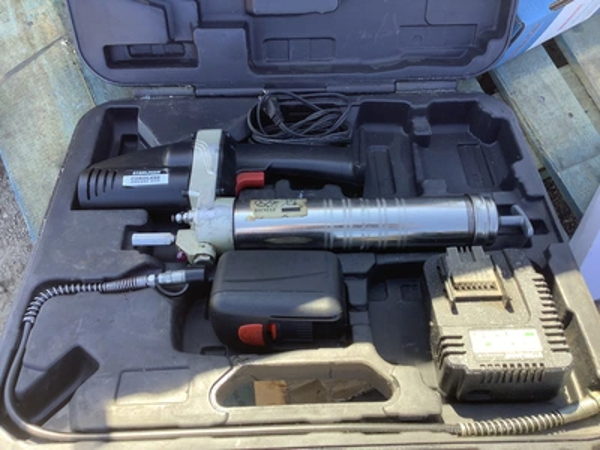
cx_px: 300
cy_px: 225
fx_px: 537
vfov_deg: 45.4
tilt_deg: -74.9
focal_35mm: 31
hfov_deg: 58.4
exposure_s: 1/120
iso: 40
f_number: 2.4
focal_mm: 3.3
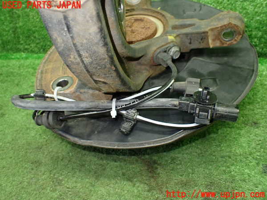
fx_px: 231
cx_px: 134
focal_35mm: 30
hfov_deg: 60.0
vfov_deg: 46.8
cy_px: 100
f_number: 2.3
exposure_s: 1/80
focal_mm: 5.4
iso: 800
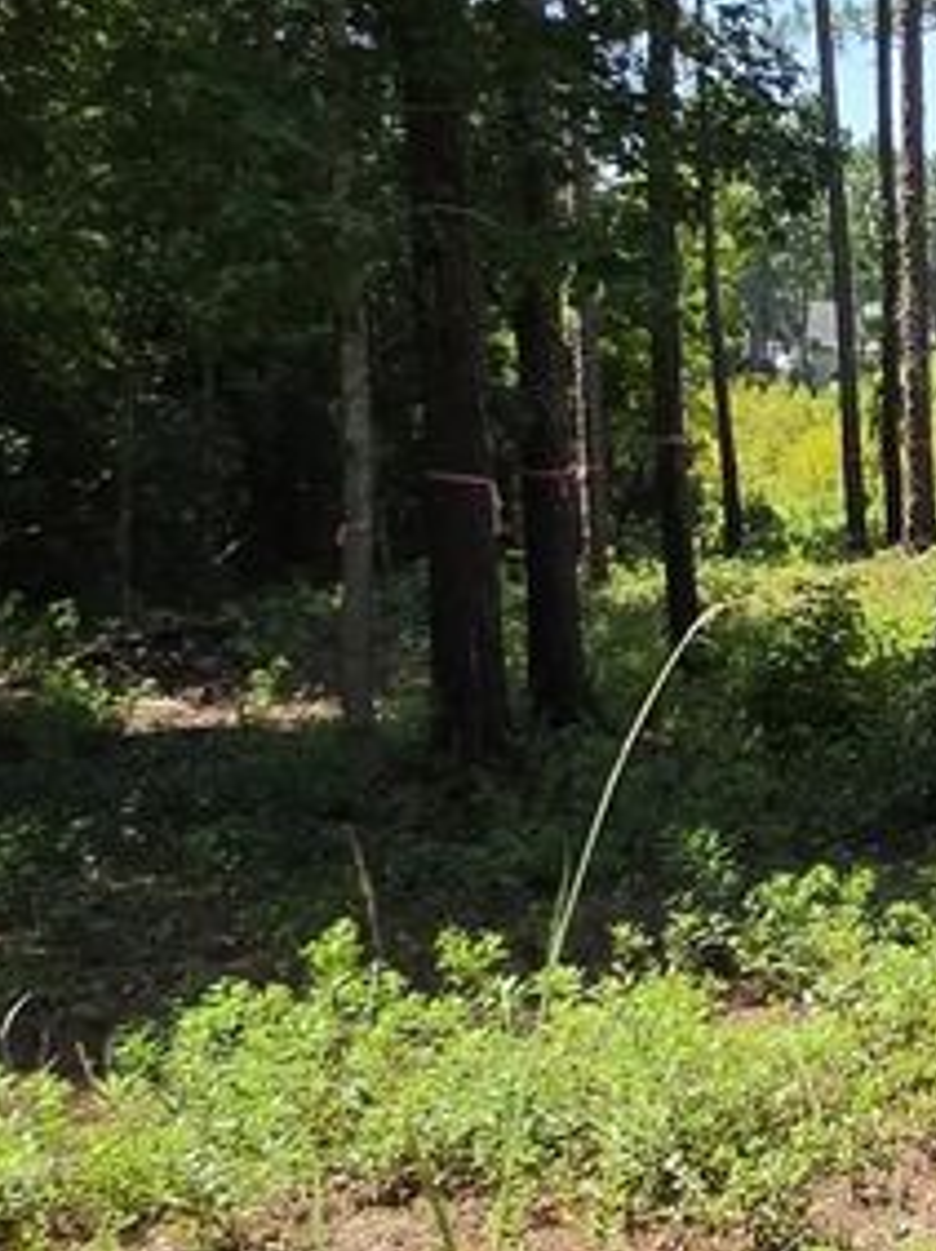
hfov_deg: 21.6
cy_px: 592
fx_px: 2275
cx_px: 1109
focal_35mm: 63
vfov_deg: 30.7
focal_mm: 2.2
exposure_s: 1/1008
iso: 32
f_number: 1.9
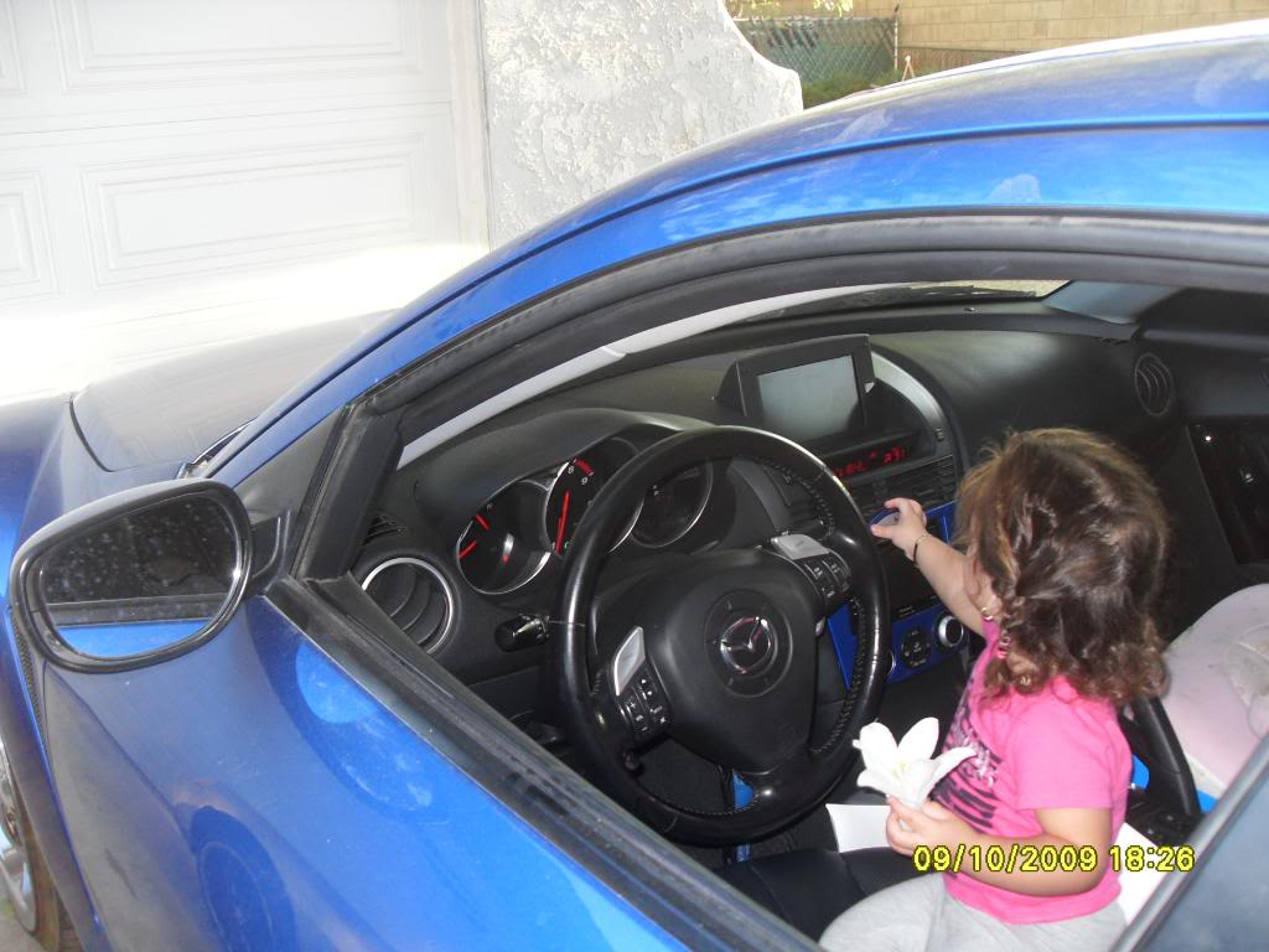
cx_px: 634
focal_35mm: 34
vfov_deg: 41.8
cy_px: 476
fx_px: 1246
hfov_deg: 54.0
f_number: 2.8
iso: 100
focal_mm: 6.3
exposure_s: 1/45
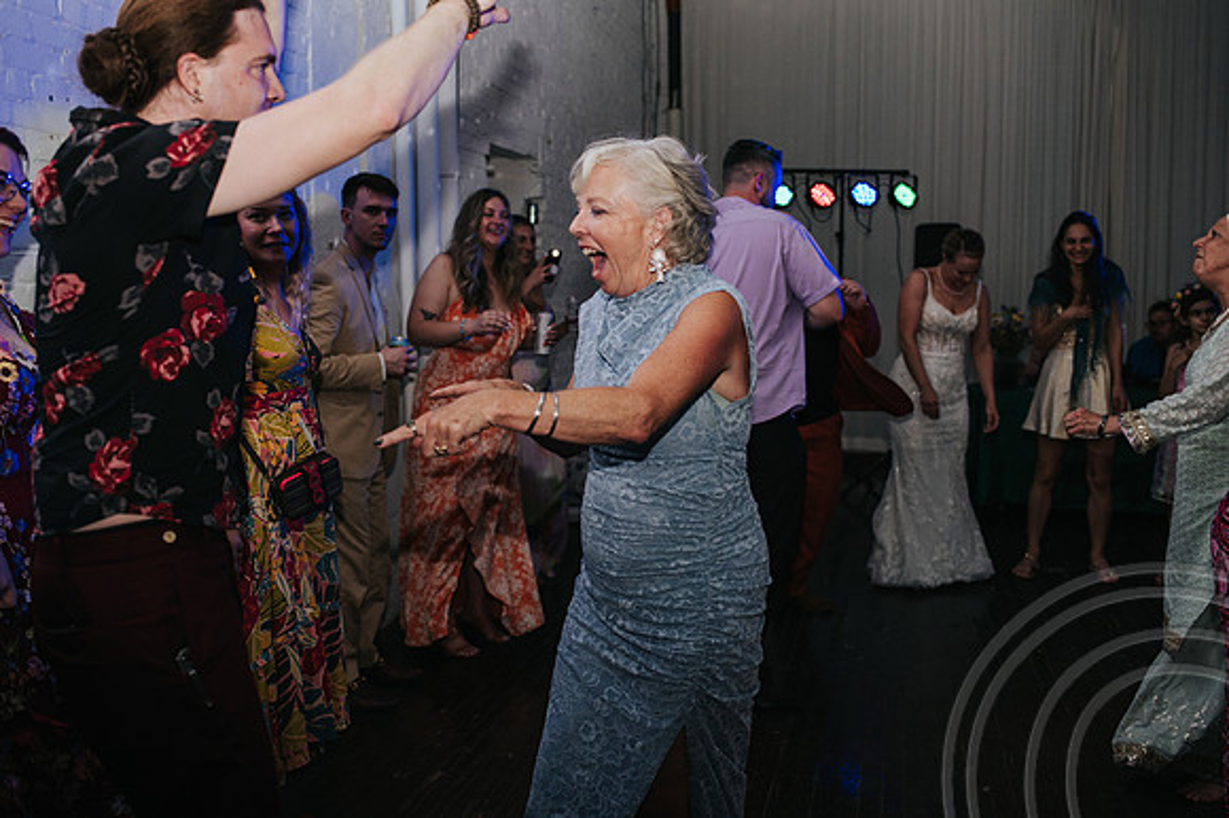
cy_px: 409
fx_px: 1194
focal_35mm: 35
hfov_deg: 54.5
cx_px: 614
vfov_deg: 37.8
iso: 1000
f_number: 2.8
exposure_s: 1/200
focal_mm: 35
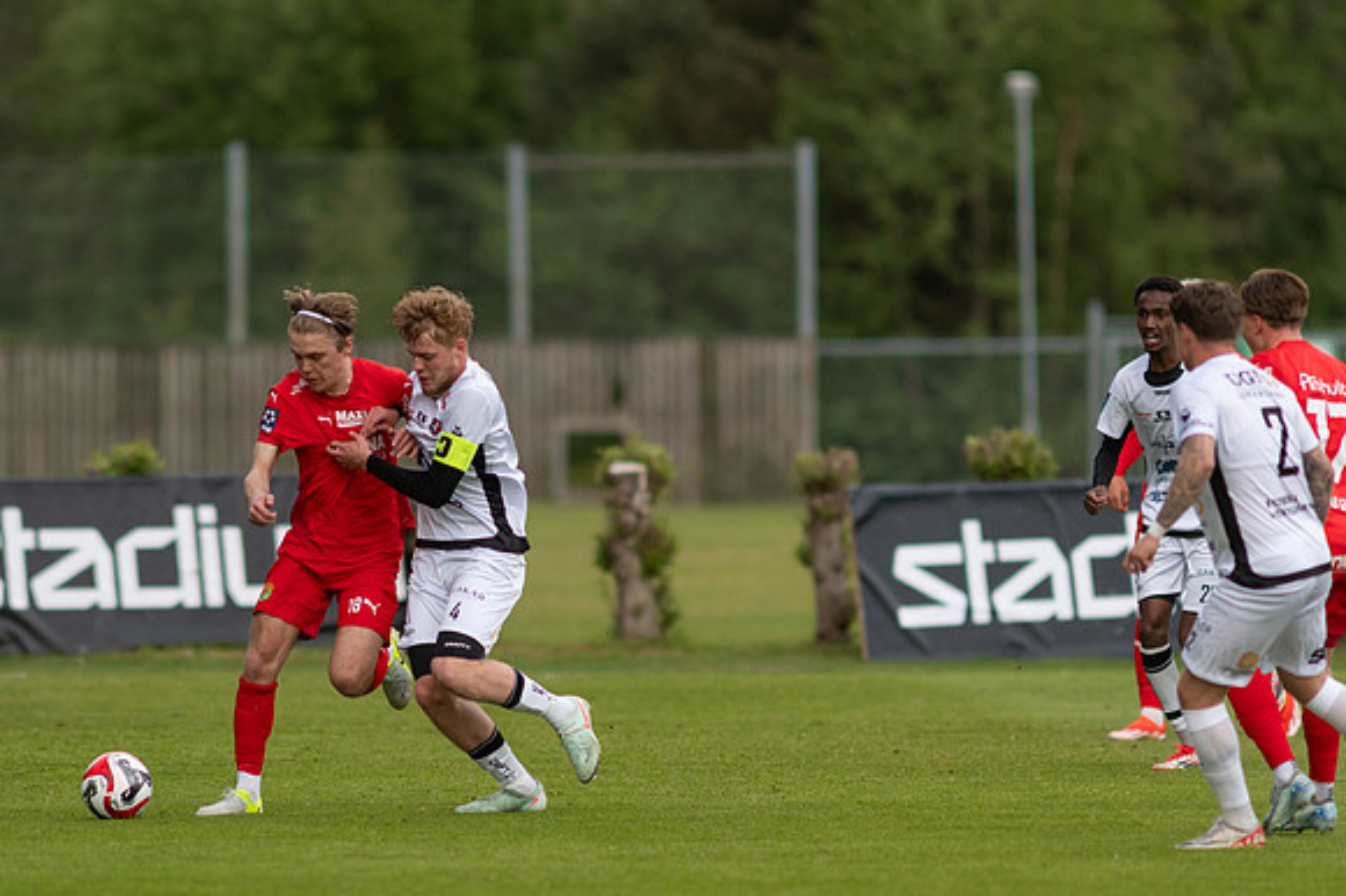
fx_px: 23232
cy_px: 597
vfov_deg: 2.2
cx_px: 450
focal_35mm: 622
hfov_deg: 3.3
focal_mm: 300
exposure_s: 1/1600
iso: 250
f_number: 3.2
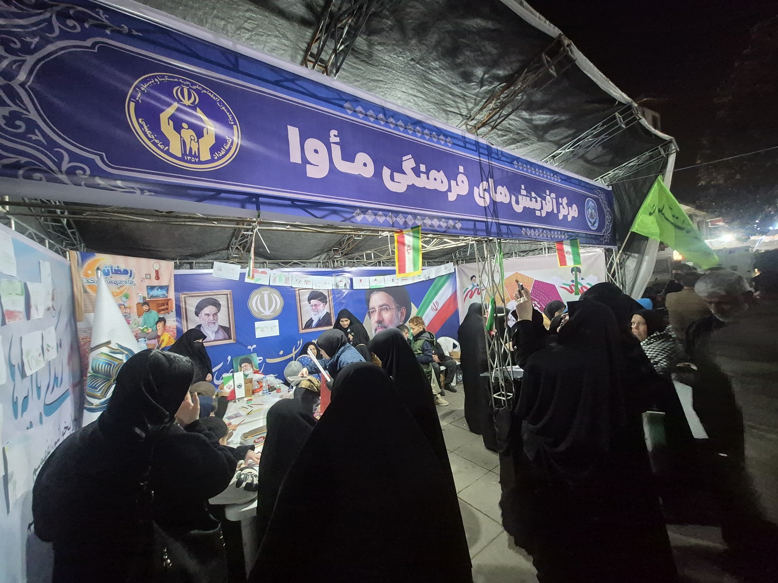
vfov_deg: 89.9
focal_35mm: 13
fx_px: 292
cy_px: 292
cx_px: 389
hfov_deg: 106.2
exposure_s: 1/50
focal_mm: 1.74
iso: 1000
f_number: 2.2
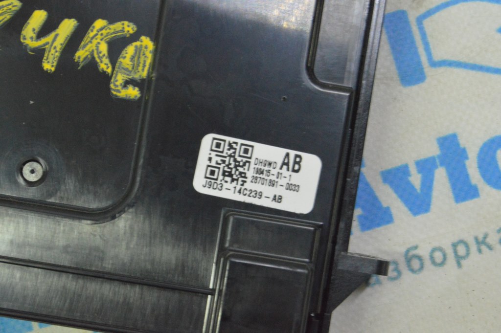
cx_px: 250
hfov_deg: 24.6
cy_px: 166
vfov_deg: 16.5
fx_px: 1147
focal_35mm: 82
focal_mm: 55
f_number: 20
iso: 6400
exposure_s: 1/20
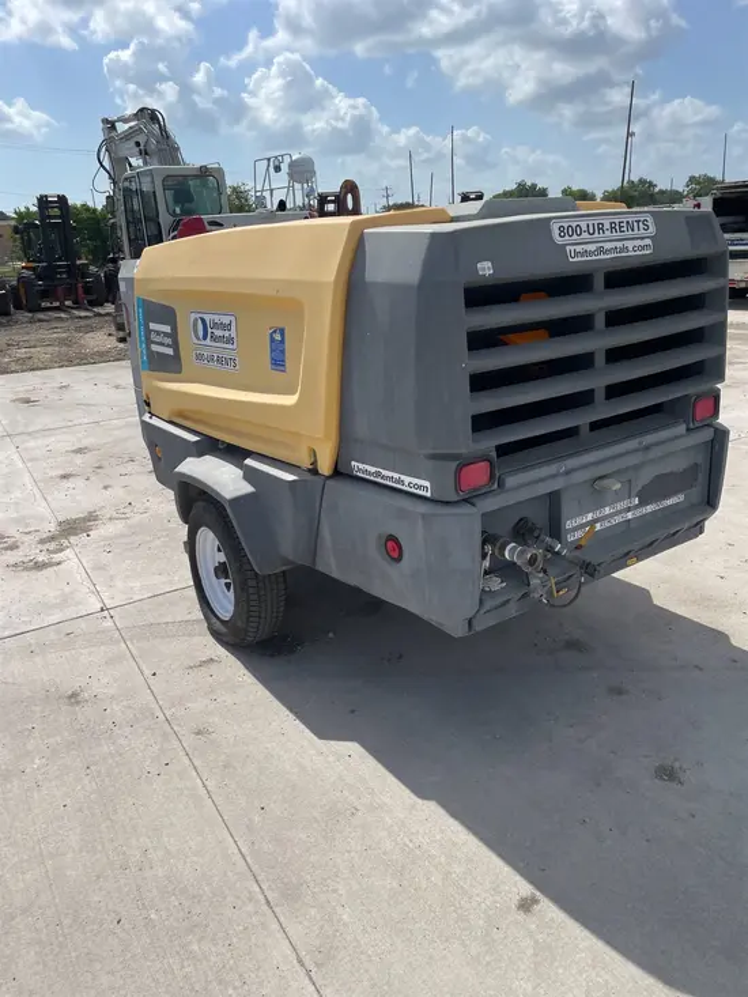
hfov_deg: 53.1
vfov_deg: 67.3
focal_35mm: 26
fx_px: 749
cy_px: 498
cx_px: 374
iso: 32
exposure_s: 1/4831
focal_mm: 4.2
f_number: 1.6
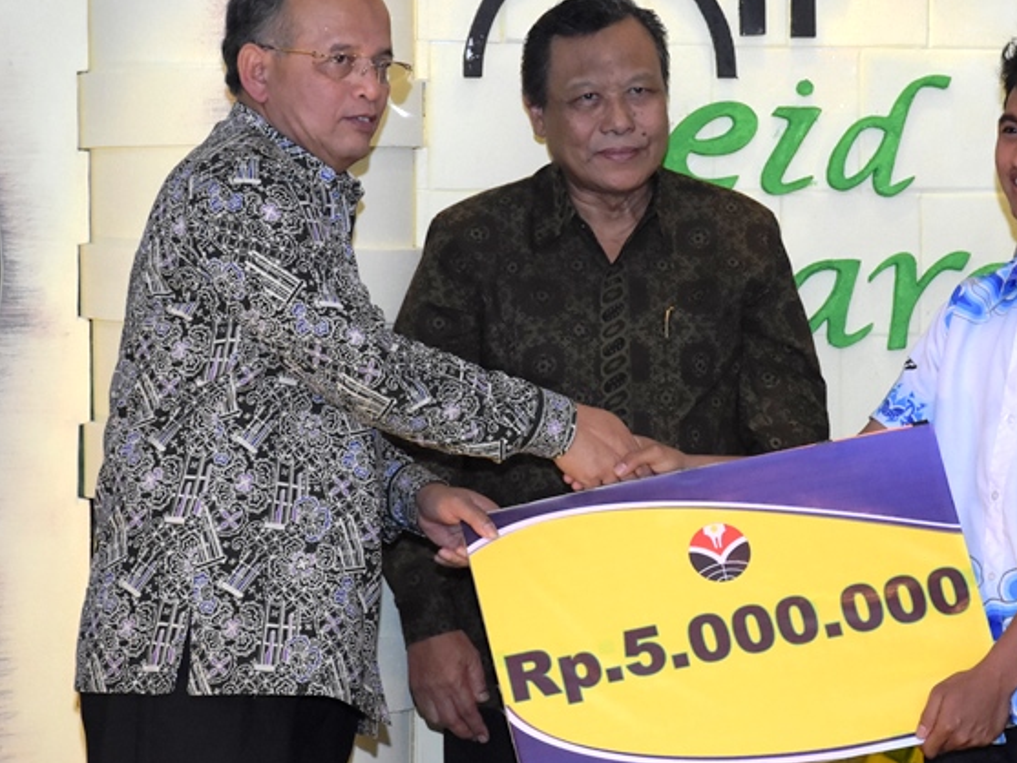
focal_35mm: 175
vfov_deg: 8.5
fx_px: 5136
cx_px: 694
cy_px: 402
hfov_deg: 11.3
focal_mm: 75
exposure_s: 1/200
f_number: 7.1
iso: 2500
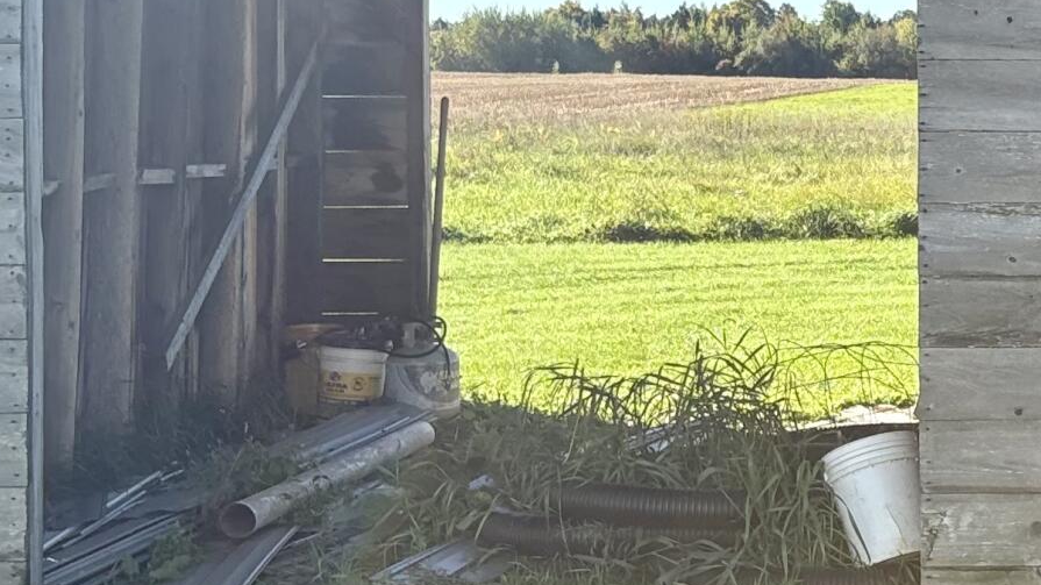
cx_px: 1075
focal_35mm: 95
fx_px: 2622
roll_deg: +0.4
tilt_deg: +0.2
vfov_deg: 12.7
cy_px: 122
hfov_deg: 21.6
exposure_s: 1/1364
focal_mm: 5.96
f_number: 1.6
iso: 64
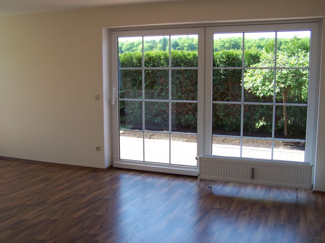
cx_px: 162
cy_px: 122
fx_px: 357
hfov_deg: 49.0
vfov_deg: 37.7
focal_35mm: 38
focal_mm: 6.3
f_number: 2.8
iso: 64
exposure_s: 1/125
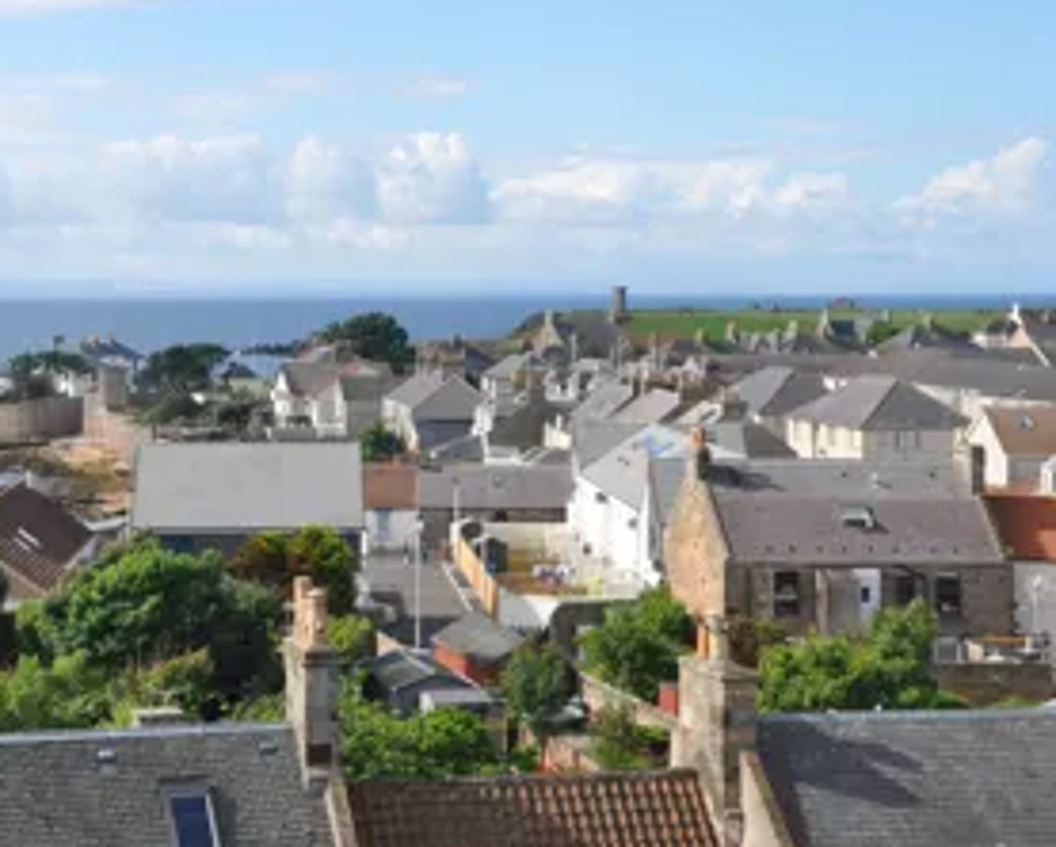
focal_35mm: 78
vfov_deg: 19.7
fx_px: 2439
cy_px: 347
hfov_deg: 24.2
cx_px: 305
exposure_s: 1/320
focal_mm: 34
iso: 200
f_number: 9
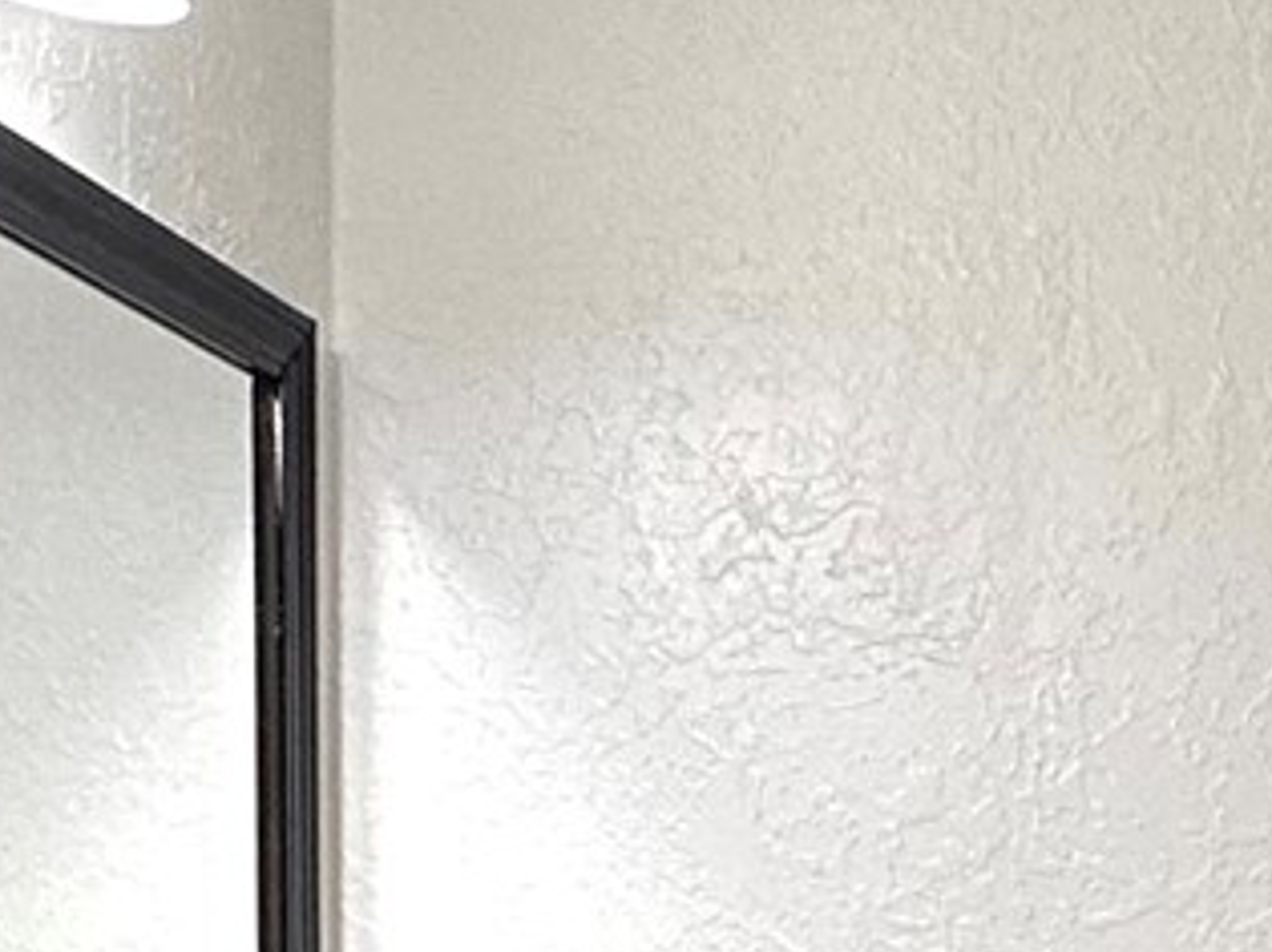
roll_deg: -0.6
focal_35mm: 91
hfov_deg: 20.8
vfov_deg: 15.2
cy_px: 1367
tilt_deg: -3.8
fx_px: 3343
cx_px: 1300
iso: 160
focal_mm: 2.22
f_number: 2.2
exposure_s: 1/120
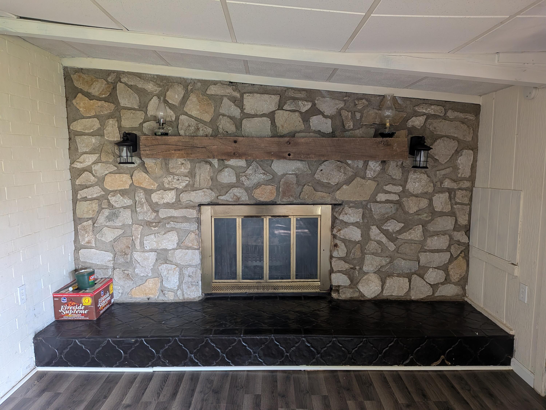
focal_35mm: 24
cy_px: 205
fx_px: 379
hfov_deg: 71.6
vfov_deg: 56.8
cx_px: 273
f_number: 1.7
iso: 157
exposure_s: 1/24
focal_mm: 4.53
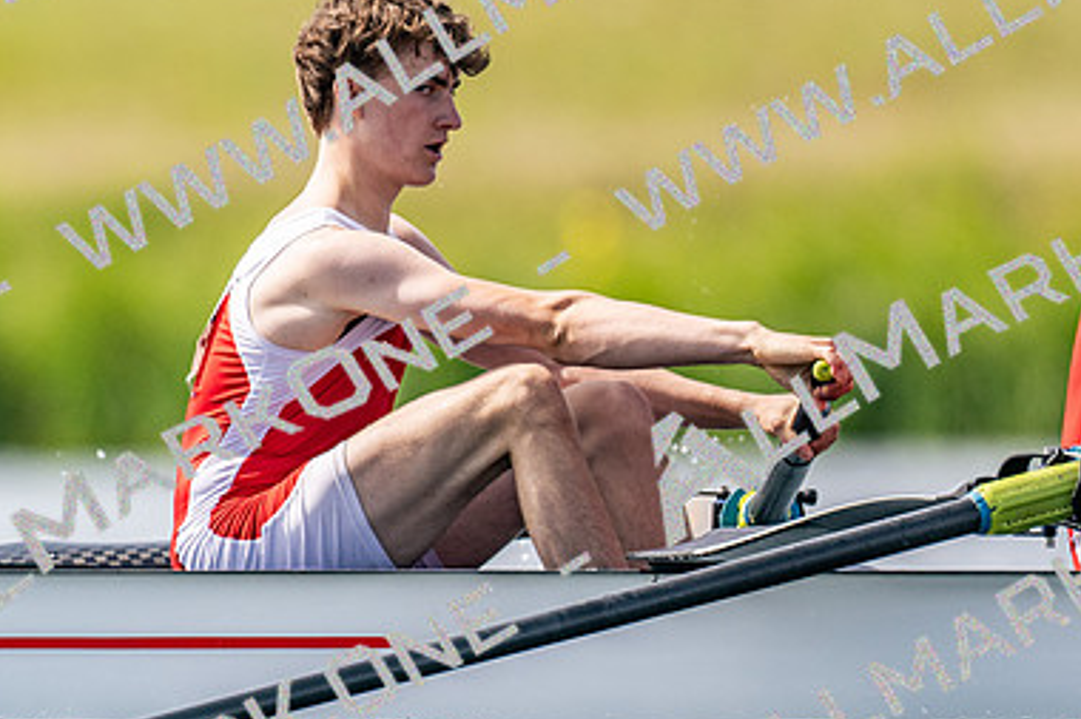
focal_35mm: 1373
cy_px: 279
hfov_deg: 1.5
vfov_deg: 1.0
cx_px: 407
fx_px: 41208
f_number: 4
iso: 200
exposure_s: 1/2500
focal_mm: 600
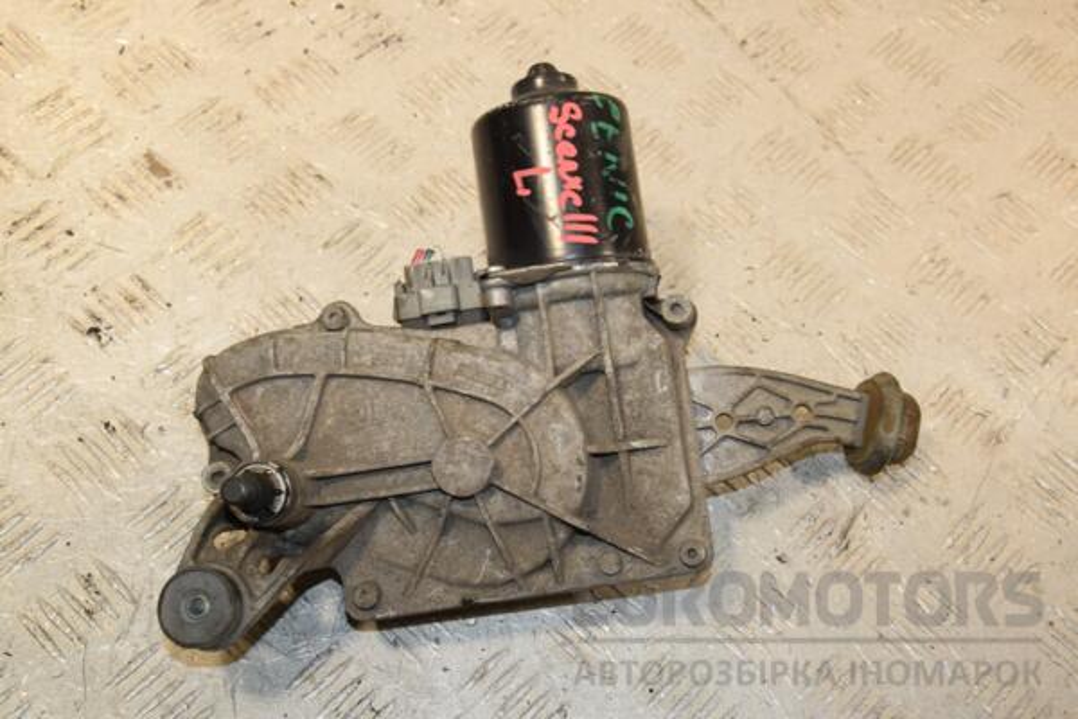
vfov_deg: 25.8
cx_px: 539
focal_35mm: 52
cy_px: 360
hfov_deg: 37.9
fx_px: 1572
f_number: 8
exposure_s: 1/200
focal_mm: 35
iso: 800
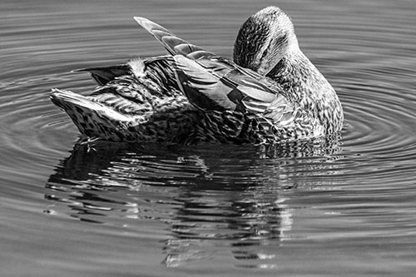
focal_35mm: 850
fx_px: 9818
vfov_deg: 1.6
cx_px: 208
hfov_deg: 2.4
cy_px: 138
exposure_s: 1/4000
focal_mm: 850
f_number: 12
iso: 1600
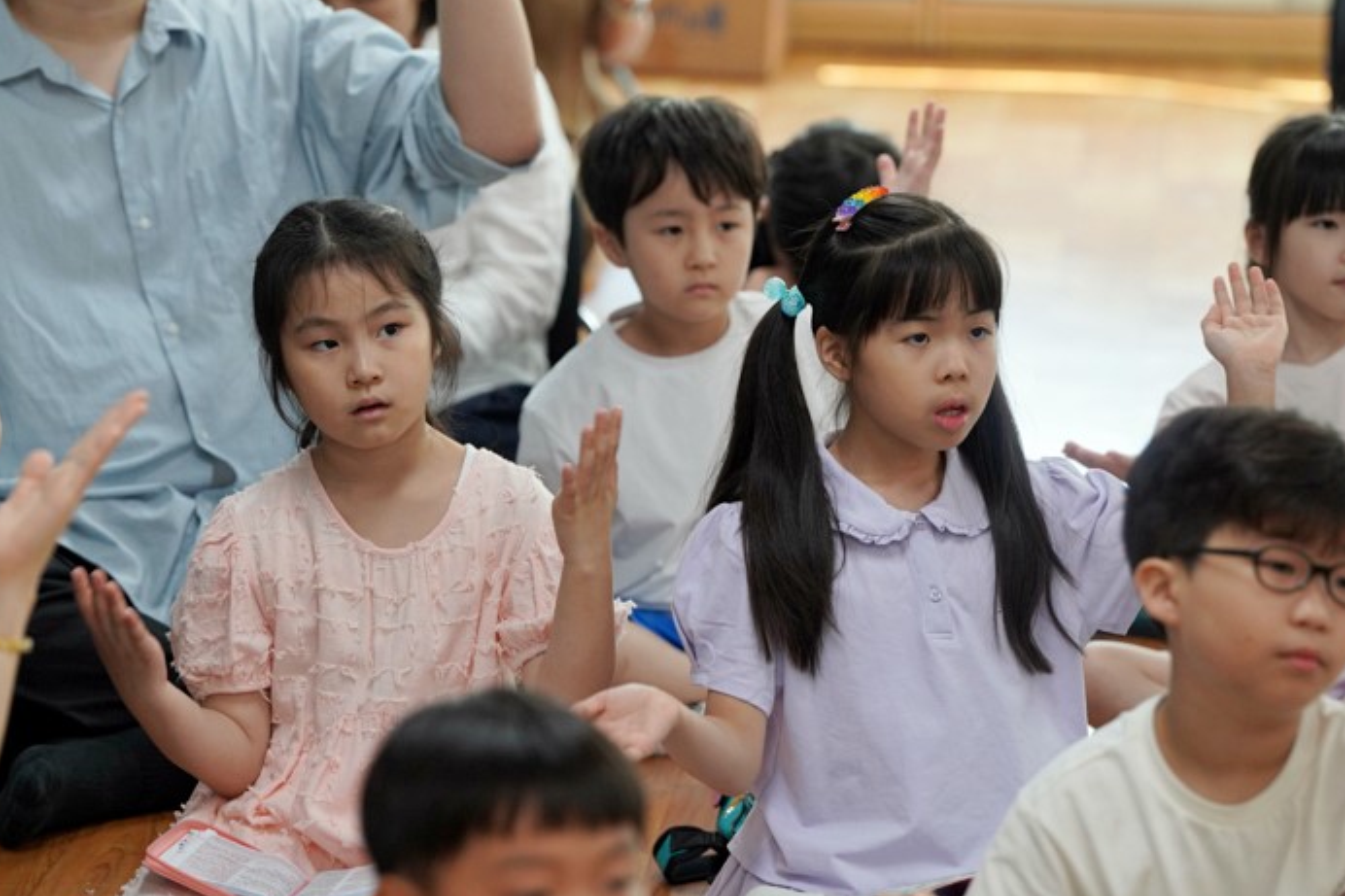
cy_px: 377
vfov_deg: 6.5
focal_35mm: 212
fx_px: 7918
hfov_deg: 9.7
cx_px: 626
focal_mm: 163
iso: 1600
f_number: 4
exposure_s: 1/200
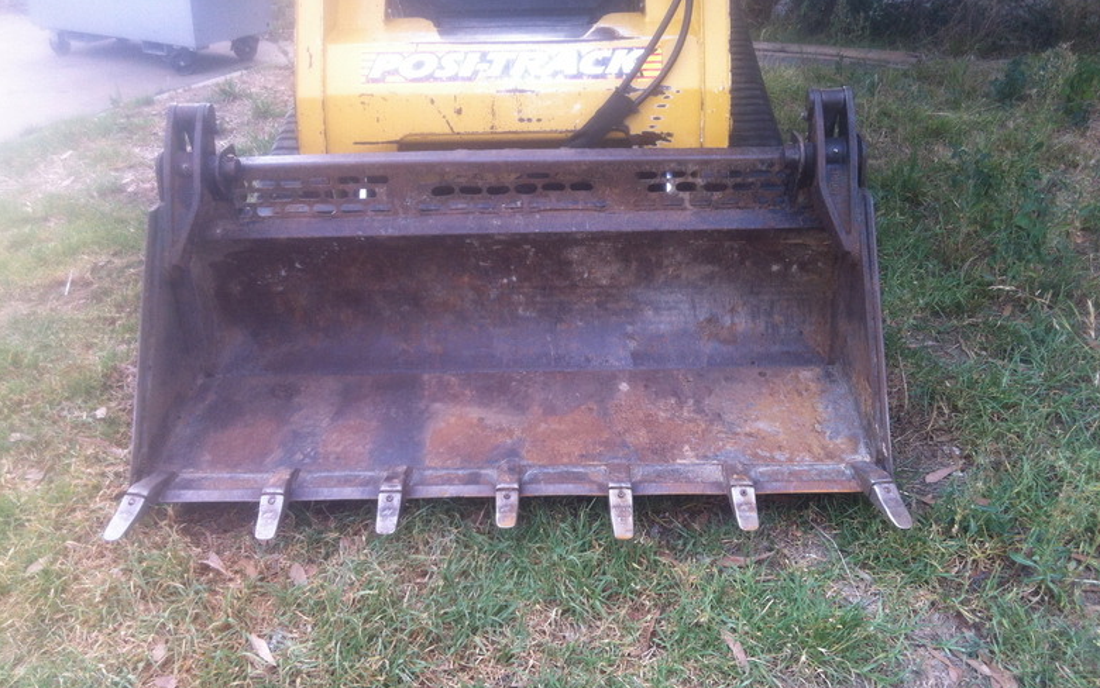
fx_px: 1140
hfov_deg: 51.5
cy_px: 316
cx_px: 556
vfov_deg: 33.6
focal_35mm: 38
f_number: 2.8
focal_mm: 3.85
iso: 80
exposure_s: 1/120
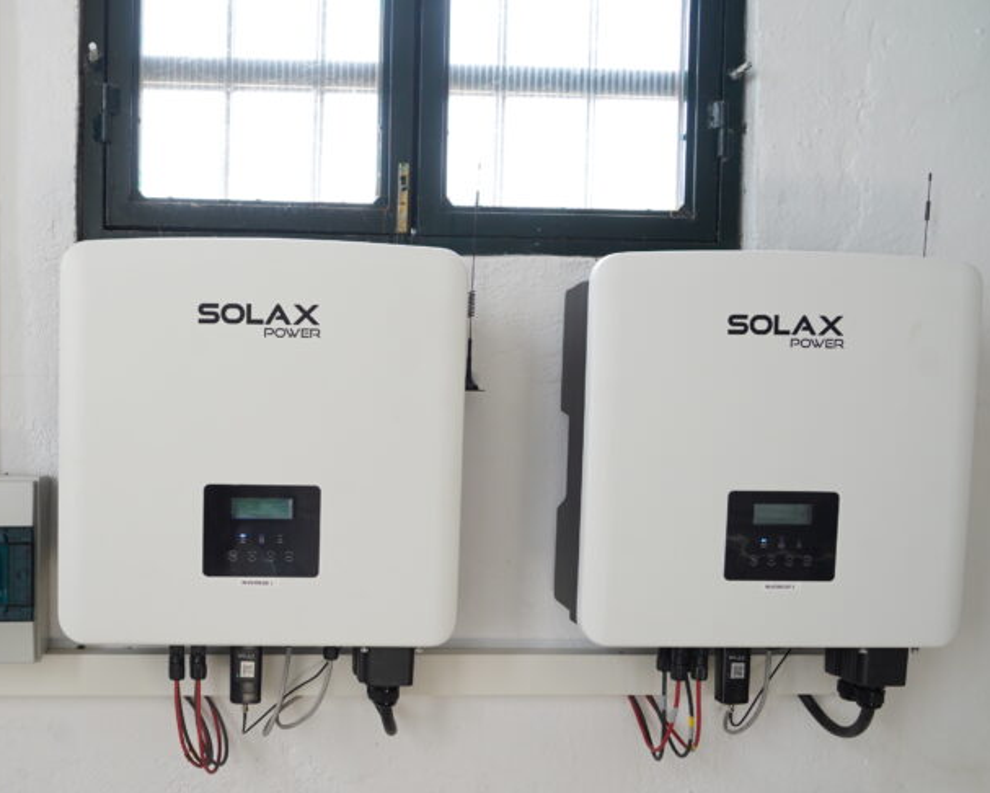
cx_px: 217
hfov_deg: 45.8
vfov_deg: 38.9
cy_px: 490
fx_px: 1114
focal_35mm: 38
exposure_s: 1/125
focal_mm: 24
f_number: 6.3
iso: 1000
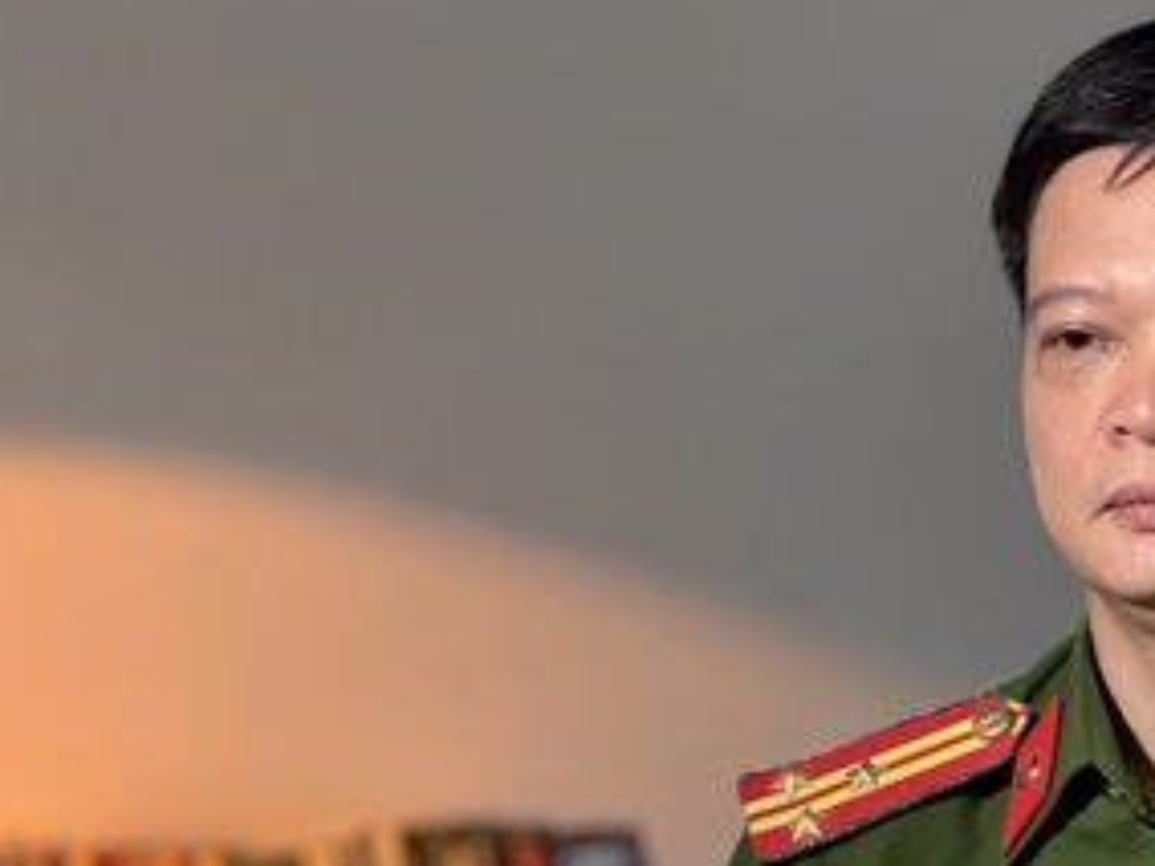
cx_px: 935
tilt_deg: -3.9
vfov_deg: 6.6
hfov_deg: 8.8
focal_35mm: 225
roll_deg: +0.4
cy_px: 565
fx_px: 7507
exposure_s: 1/40
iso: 1000
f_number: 2.8
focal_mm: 16.89
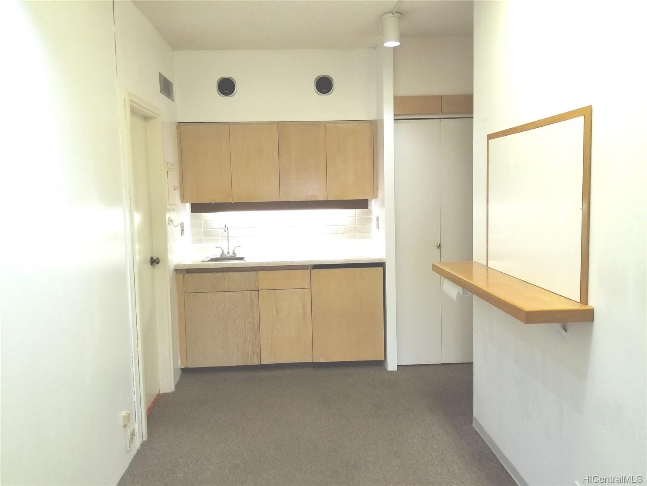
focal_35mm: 26
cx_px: 324
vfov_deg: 53.1
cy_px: 243
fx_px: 486
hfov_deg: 67.3
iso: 160
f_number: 1.7
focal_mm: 4.25
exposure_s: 1/40
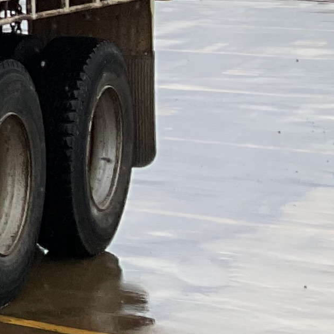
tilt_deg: -2.0
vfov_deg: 10.4
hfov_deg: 8.7
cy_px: -69
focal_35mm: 165
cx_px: -667
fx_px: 1801
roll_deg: -1.6
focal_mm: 3
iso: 16
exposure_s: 1/962
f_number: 1.8
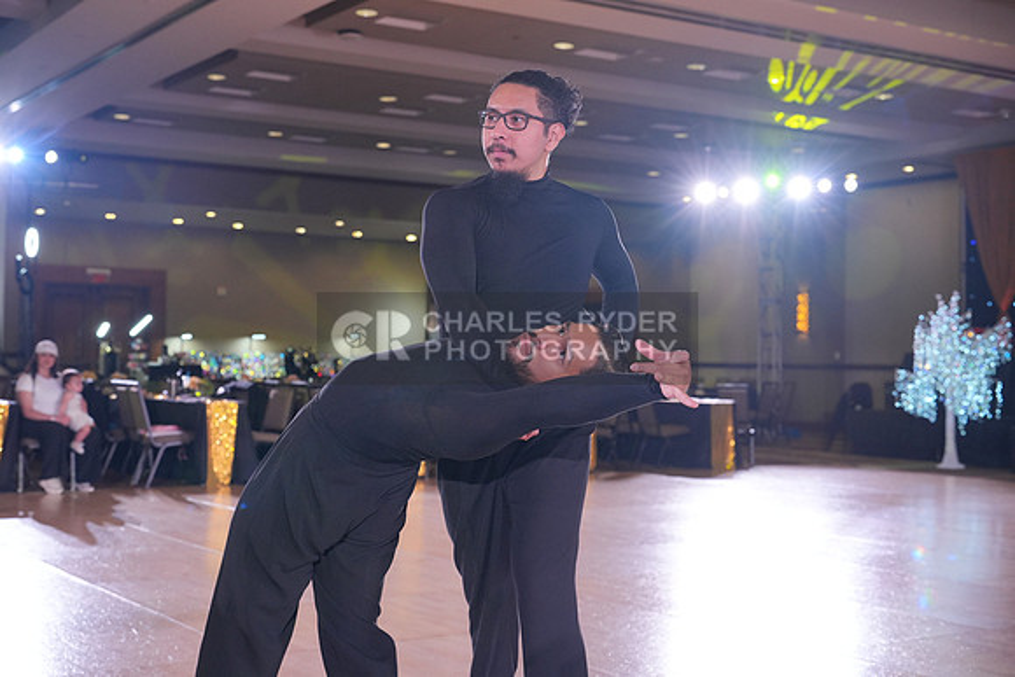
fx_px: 1410
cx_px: 508
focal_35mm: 50
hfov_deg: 39.6
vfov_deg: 27.0
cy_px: 338
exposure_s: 1/400
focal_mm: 50
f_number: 4
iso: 2000
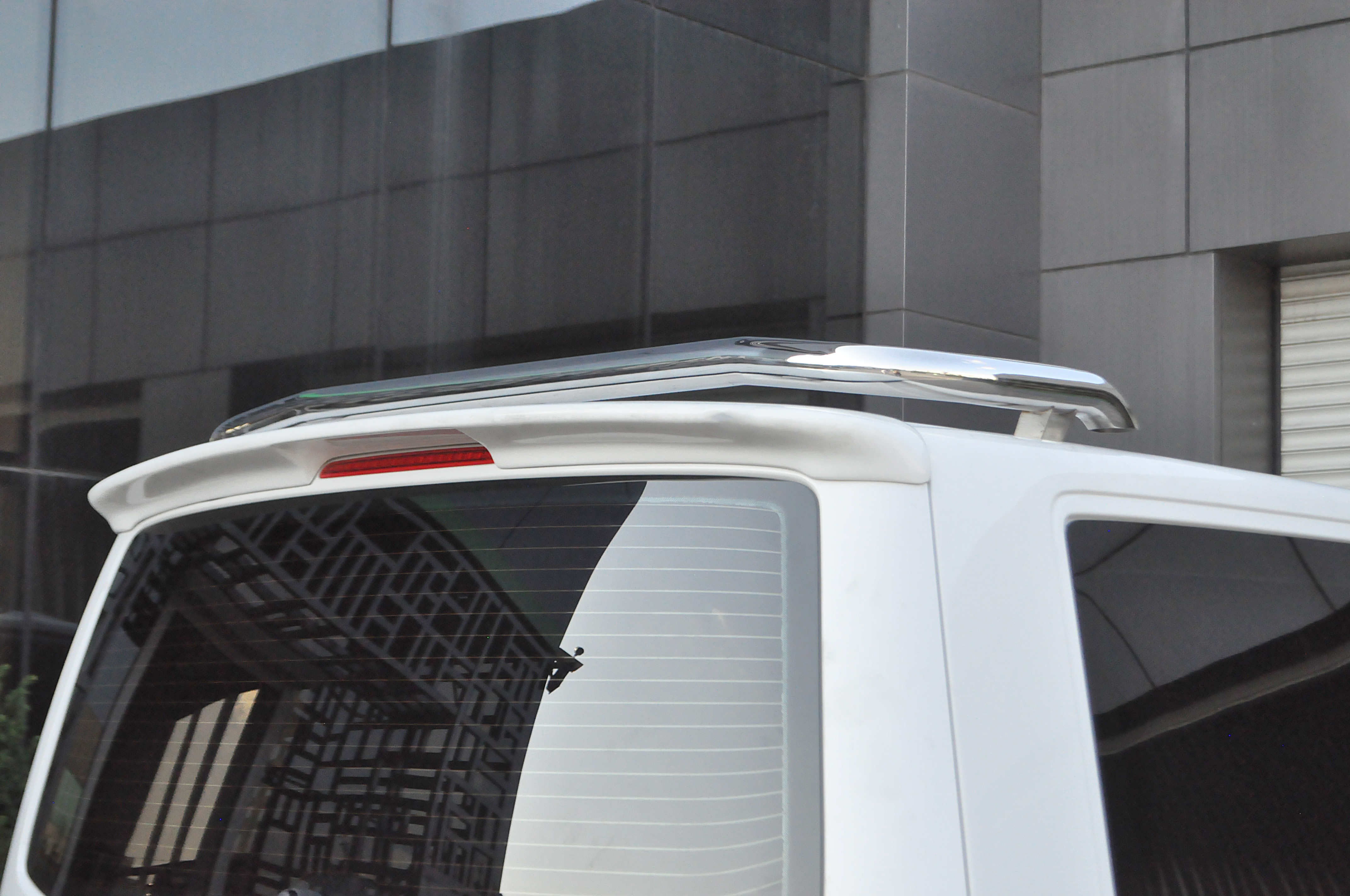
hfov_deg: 30.5
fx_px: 2472
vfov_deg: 20.6
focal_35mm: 66
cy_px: 448
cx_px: 675
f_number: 6.3
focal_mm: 44
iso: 2500
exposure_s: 1/1600
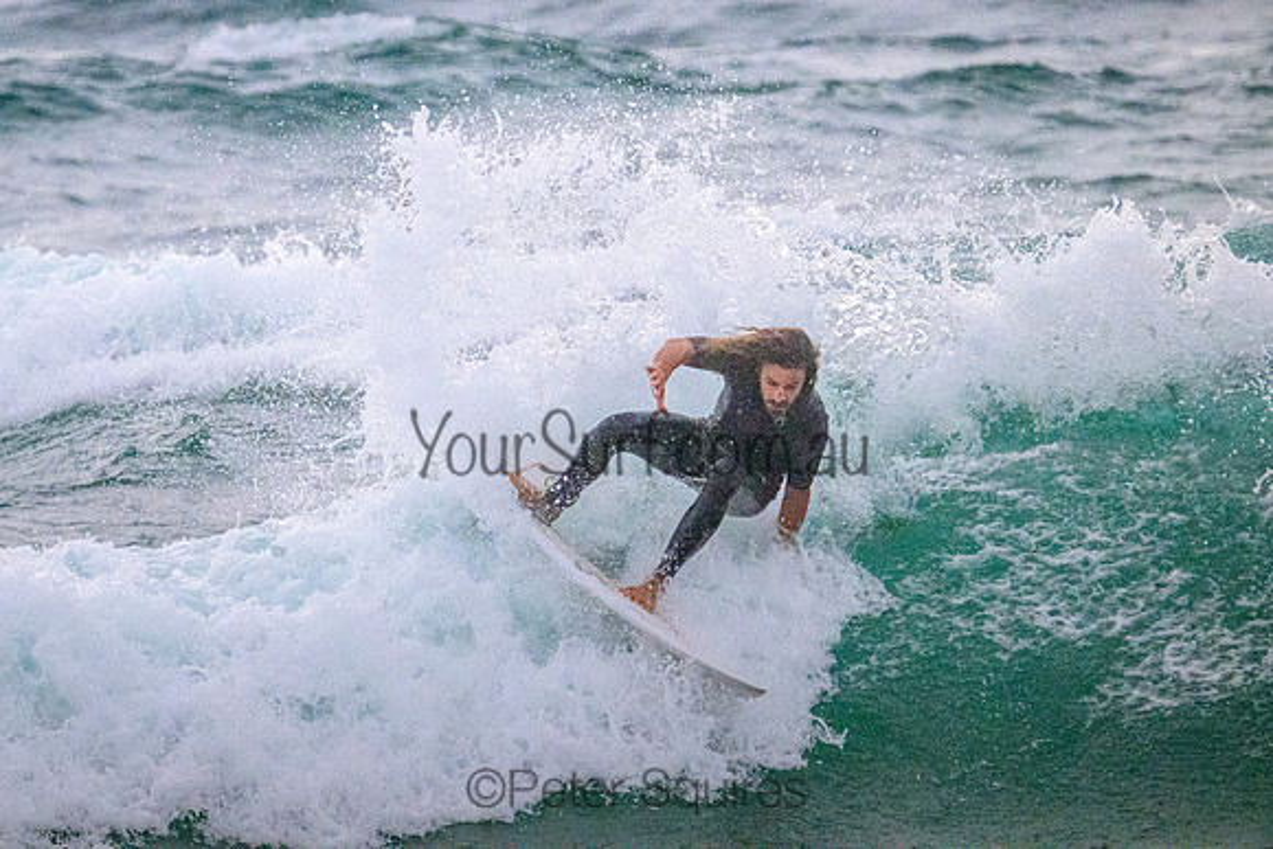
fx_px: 25835
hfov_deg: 2.8
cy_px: 332
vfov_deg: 1.9
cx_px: 498
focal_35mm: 730
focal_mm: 600
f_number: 11
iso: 14400
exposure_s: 1/2000
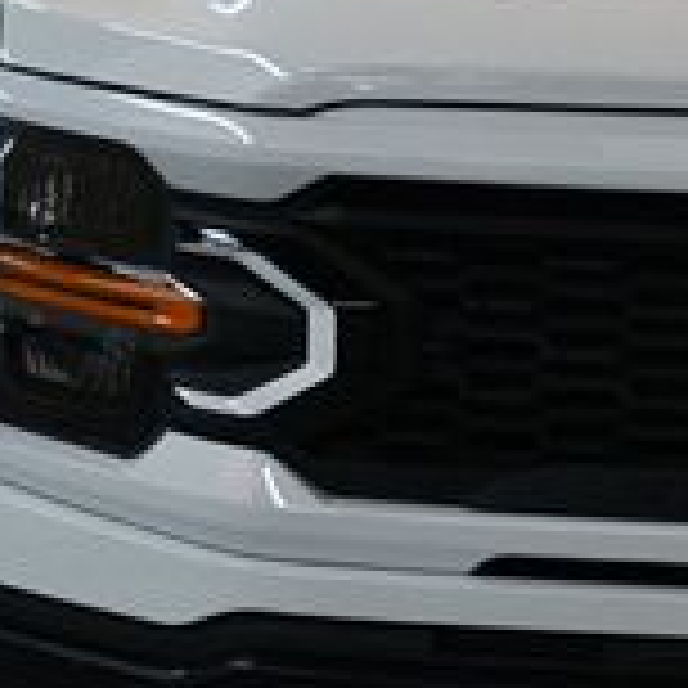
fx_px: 3845
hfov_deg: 10.0
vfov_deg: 10.2
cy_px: 108
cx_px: 854
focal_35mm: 171
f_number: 4
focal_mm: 32
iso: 800
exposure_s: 1/125
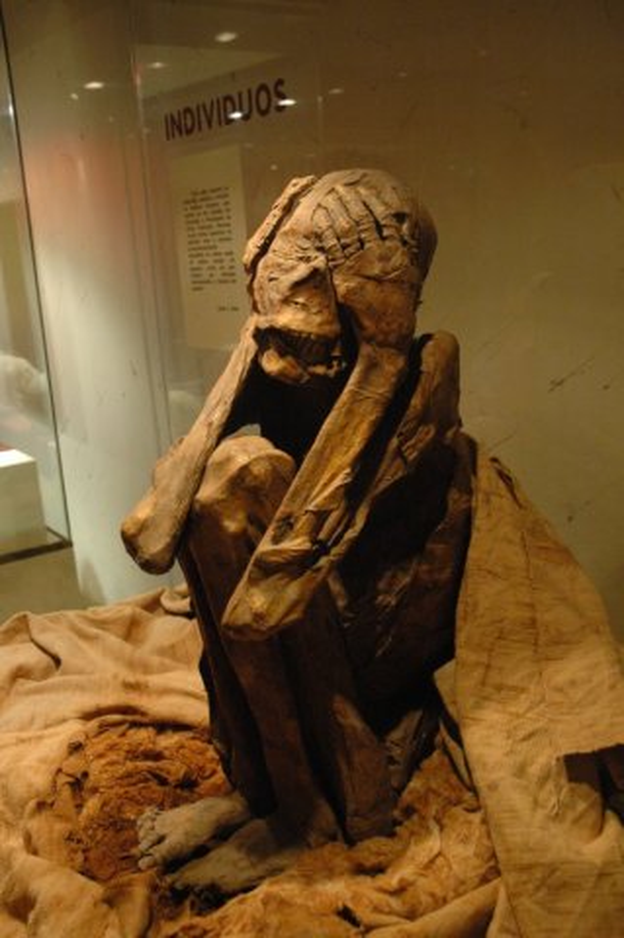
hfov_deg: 35.4
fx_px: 977
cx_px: 312
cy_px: 469
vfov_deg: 51.3
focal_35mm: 38
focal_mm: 25
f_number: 5
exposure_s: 1/13
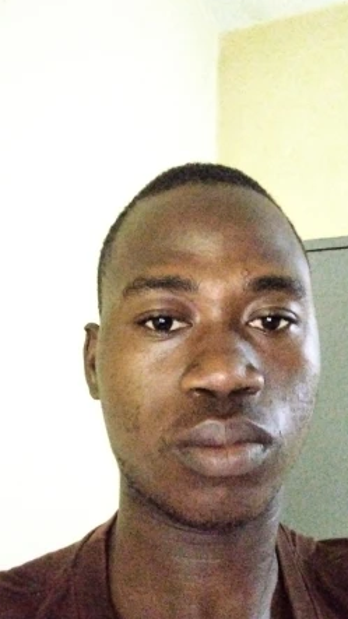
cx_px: 240
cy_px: 344
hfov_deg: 36.2
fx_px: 525
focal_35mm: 32
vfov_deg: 60.9
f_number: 2
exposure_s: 1/10
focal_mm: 2.76
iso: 4800
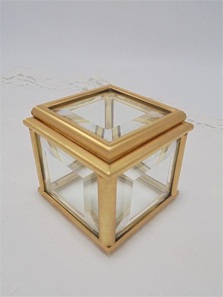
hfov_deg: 48.2
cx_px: 112
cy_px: 148
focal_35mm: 29
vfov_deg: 61.7
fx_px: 249
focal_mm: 5.3
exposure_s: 1/100
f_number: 3.7
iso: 100
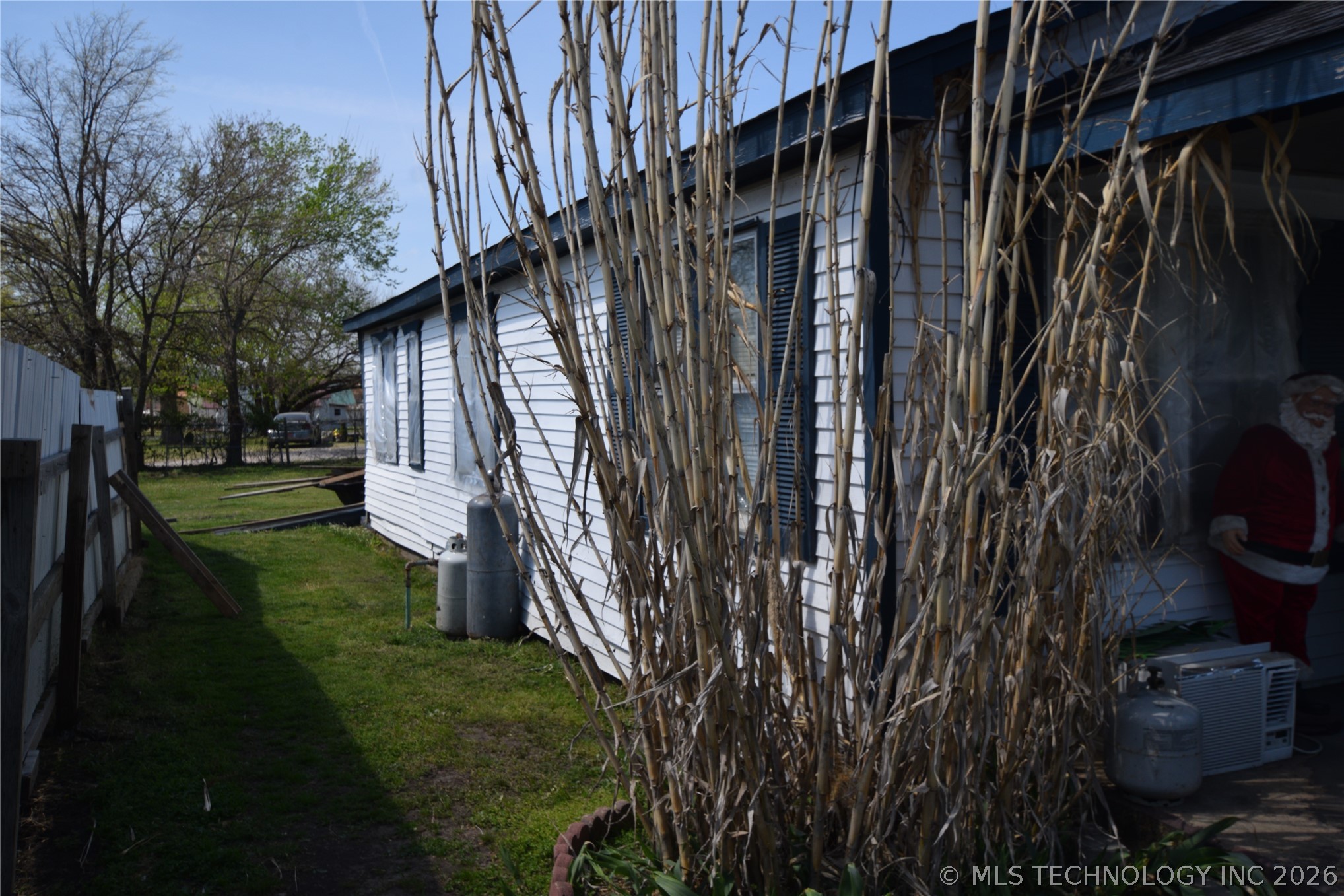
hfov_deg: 61.9
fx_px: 1120
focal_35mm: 30
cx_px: 672
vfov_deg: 43.6
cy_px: 448
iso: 200
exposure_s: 1/400
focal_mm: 20
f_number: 10
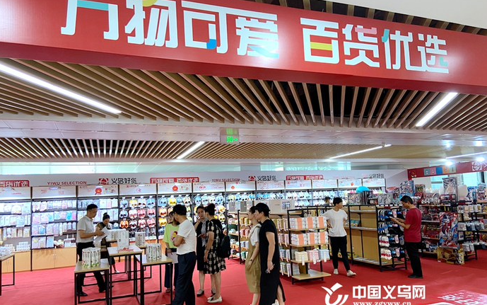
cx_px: 244
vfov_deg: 44.4
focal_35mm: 28
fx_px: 372
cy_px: 177
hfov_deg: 66.5
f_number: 1.8
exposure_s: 1/50
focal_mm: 4.25
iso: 100
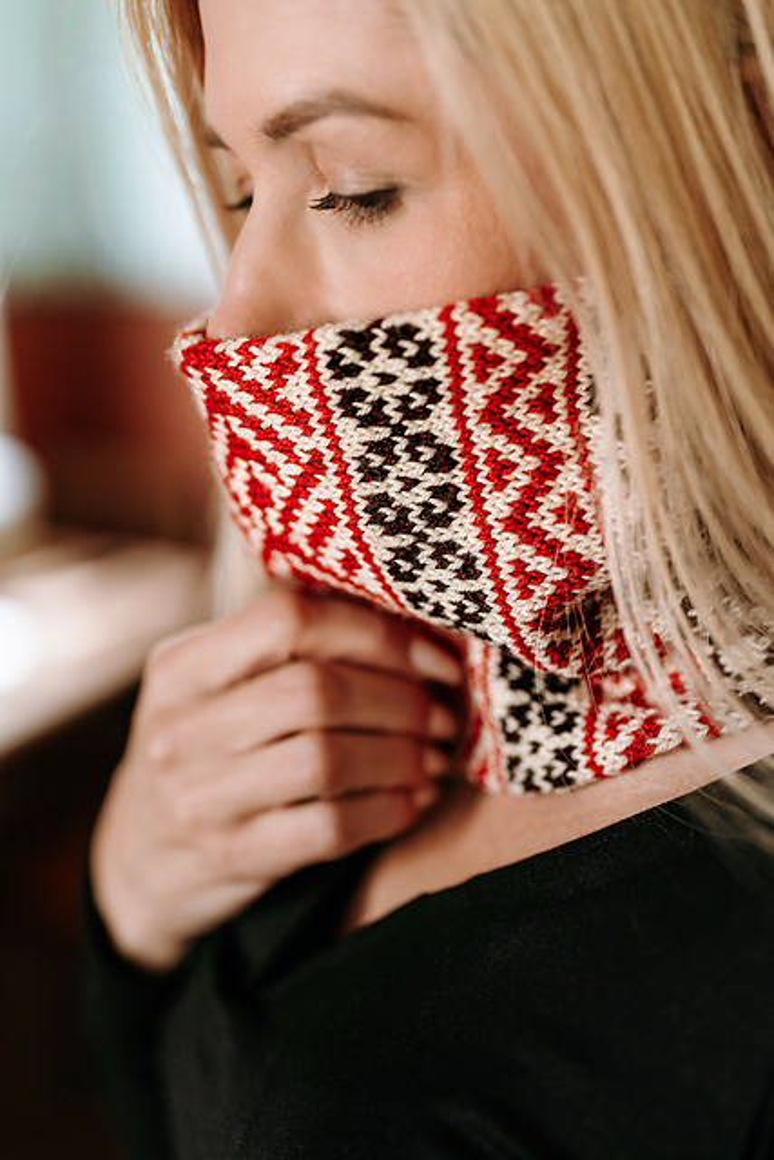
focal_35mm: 50
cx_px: 387
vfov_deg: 39.6
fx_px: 1612
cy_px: 580
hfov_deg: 27.0
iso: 1250
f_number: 1.8
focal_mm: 50
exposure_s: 1/250
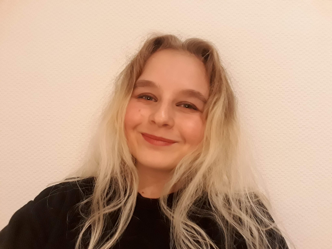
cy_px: 124
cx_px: 166
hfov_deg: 58.4
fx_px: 297
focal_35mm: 31
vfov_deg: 45.4
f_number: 1.9
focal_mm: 2.91
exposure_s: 1/9
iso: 200
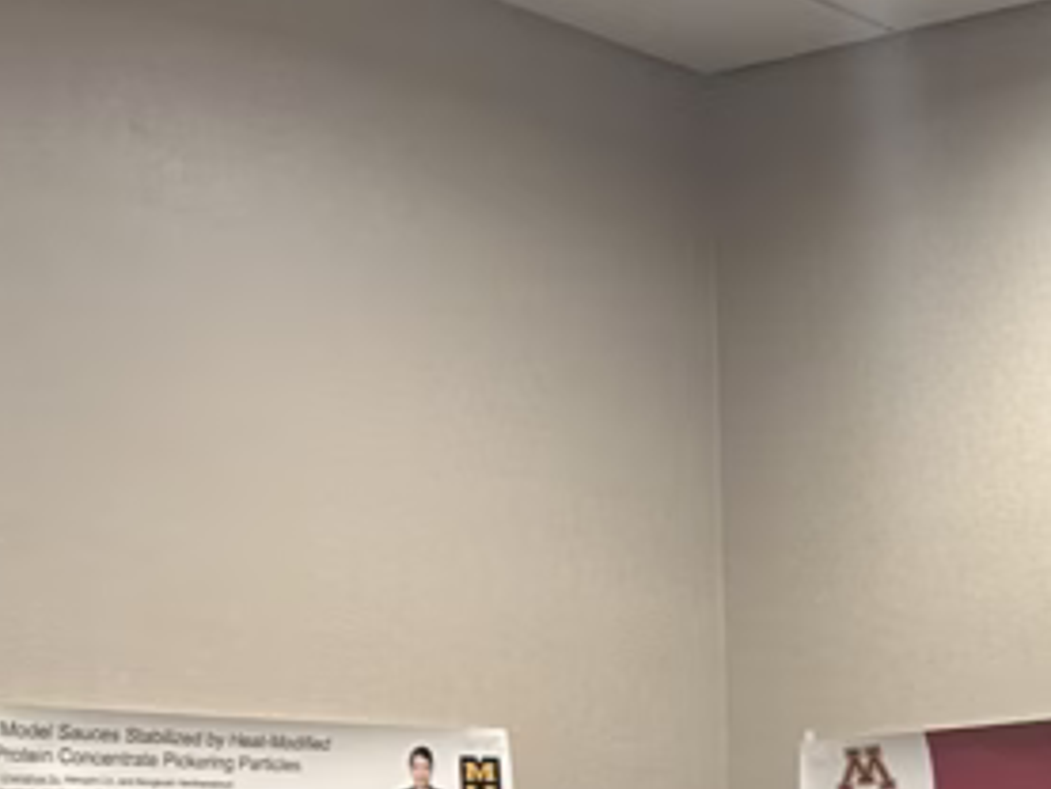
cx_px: 1521
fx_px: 2916
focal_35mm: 96
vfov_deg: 14.6
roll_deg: -0.4
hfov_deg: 18.4
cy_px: 1089
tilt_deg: -2.3
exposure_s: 1/60
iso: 160
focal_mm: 5.7
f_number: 1.5
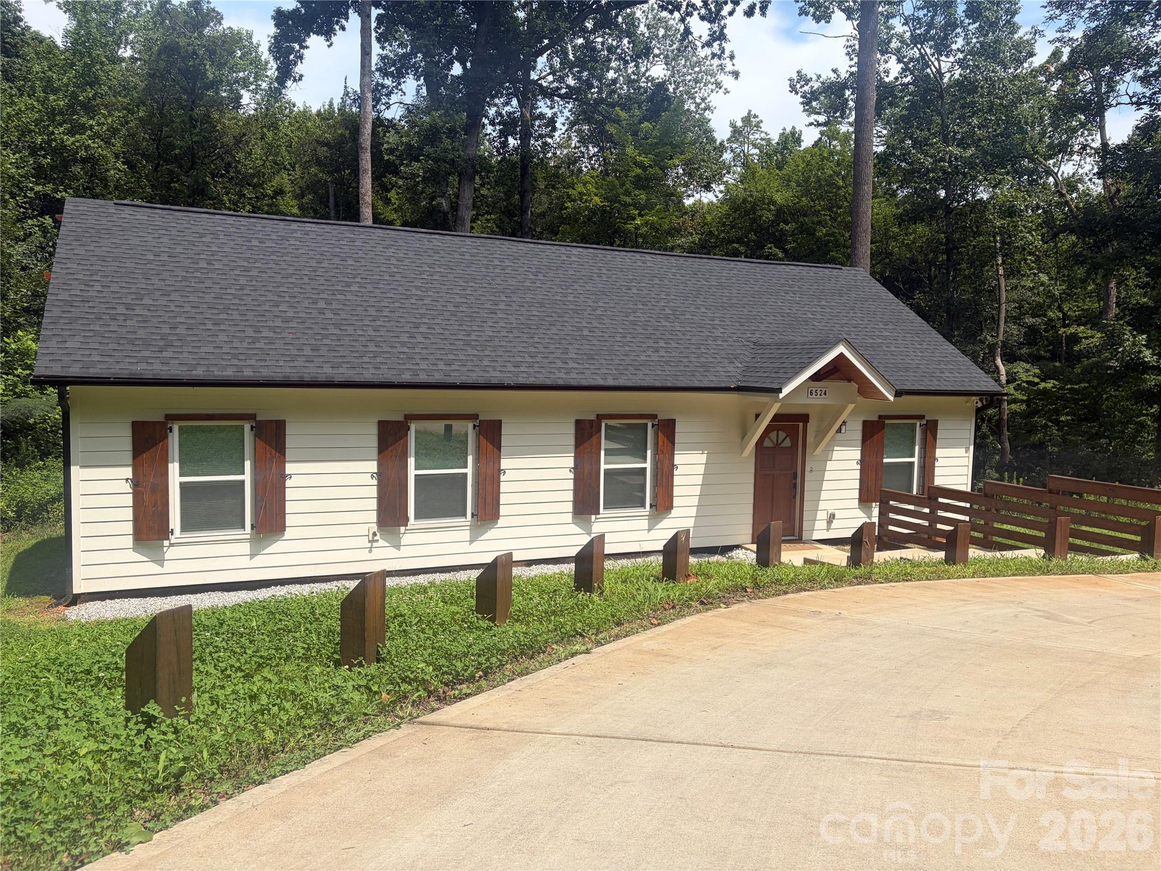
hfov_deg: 67.3
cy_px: 436
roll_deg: -1.6
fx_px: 872
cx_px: 580
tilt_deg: -3.8
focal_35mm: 26
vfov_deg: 53.1
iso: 50
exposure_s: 1/3279
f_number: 1.6
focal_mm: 5.96
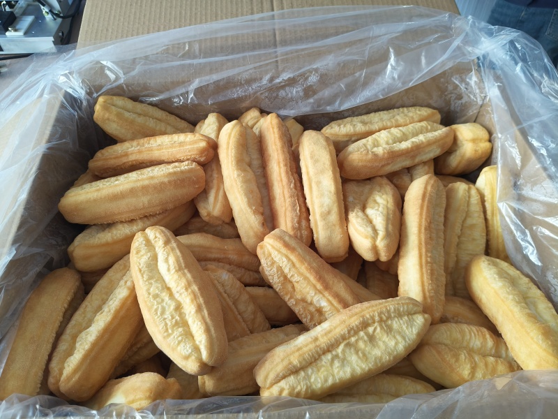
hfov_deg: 67.3
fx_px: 419
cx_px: 279
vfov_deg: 53.1
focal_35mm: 26
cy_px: 210
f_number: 1.8
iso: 400
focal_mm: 4.84
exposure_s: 1/60
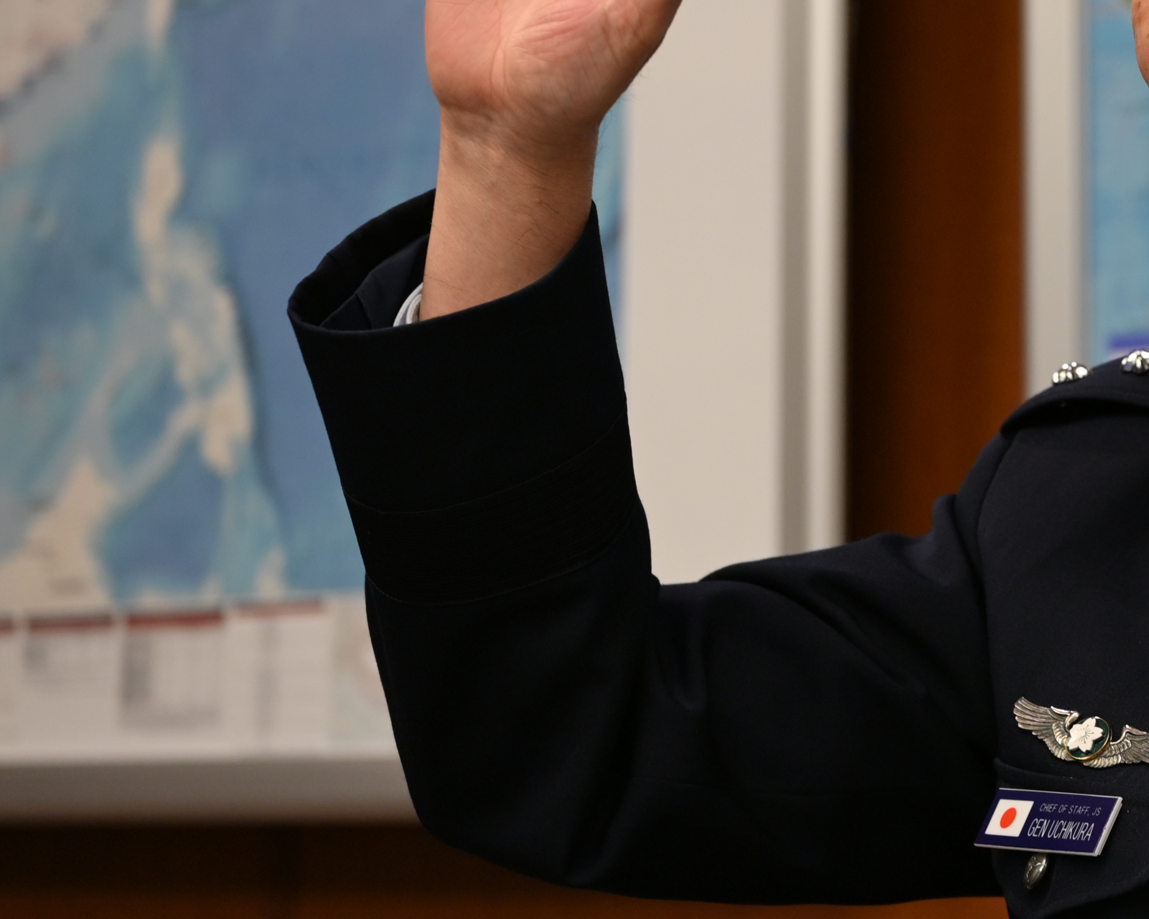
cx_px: 1104
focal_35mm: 127
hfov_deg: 14.9
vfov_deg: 12.1
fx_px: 4319
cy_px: 187
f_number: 2.8
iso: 500
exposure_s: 1/200
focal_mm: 50
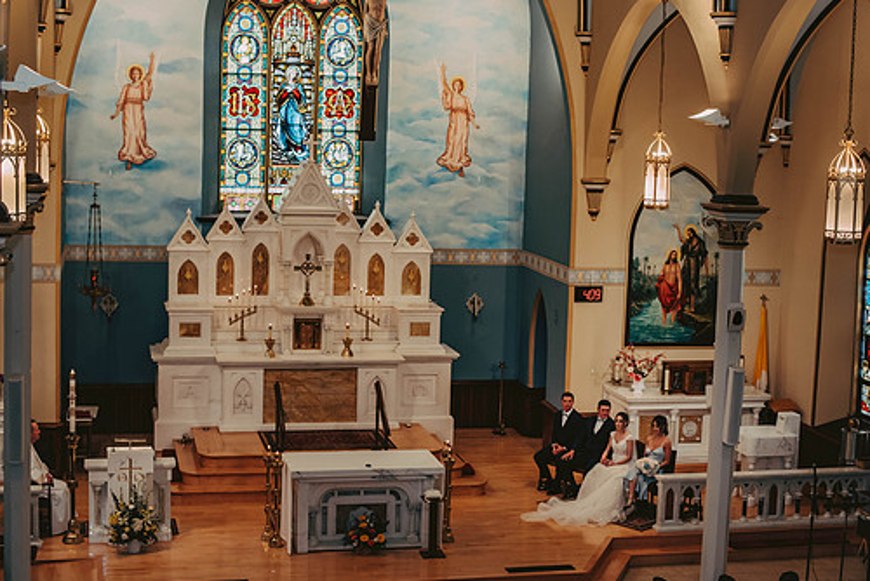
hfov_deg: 34.5
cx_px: 451
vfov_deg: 23.4
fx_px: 1402
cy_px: 264
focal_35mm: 58
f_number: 2.8
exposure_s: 1/125
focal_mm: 50
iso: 800
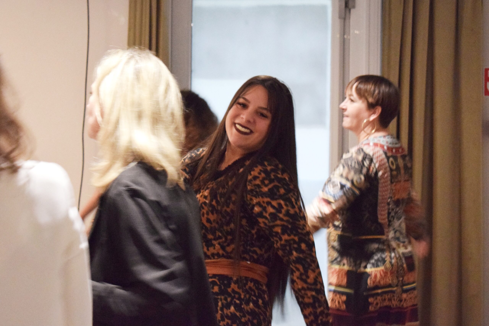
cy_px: 163
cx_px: 244
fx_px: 1121
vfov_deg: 16.6
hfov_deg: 24.6
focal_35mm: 82
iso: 6400
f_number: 5.6
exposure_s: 1/30
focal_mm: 55
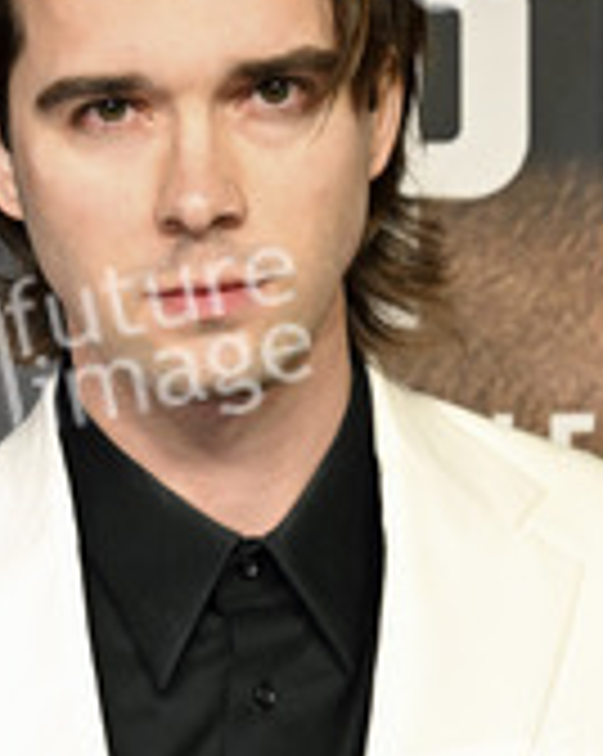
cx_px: 212
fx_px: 2749
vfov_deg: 15.6
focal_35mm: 123
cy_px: 580
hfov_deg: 12.5
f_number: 6.3
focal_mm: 55
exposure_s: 1/160
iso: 1600
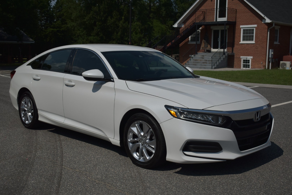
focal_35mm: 44
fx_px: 353
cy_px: 98
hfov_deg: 45.0
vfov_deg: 30.9
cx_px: 146
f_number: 4.2
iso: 100
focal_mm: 29
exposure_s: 1/3200
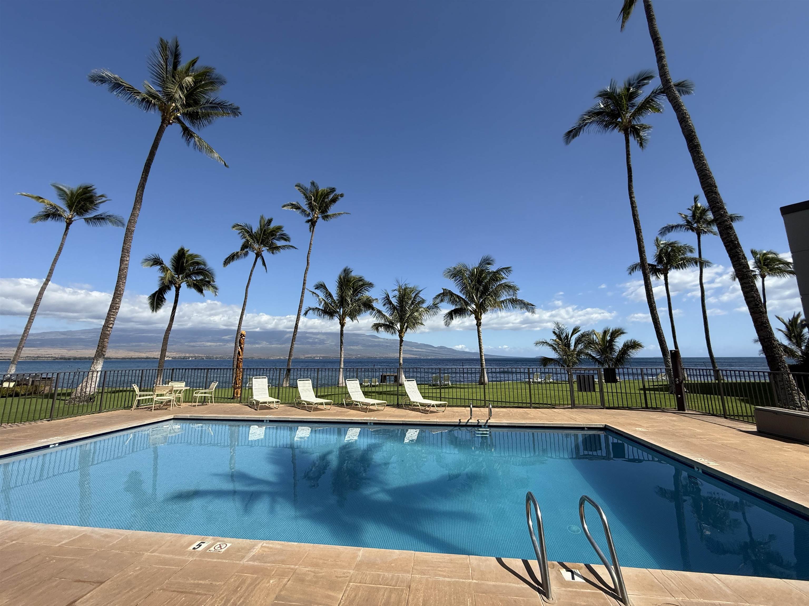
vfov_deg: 85.7
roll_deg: -0.1
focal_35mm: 14
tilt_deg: +9.5
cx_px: 404
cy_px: 303
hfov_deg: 102.1
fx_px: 327
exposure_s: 1/2841
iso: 50
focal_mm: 2.22
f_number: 2.2
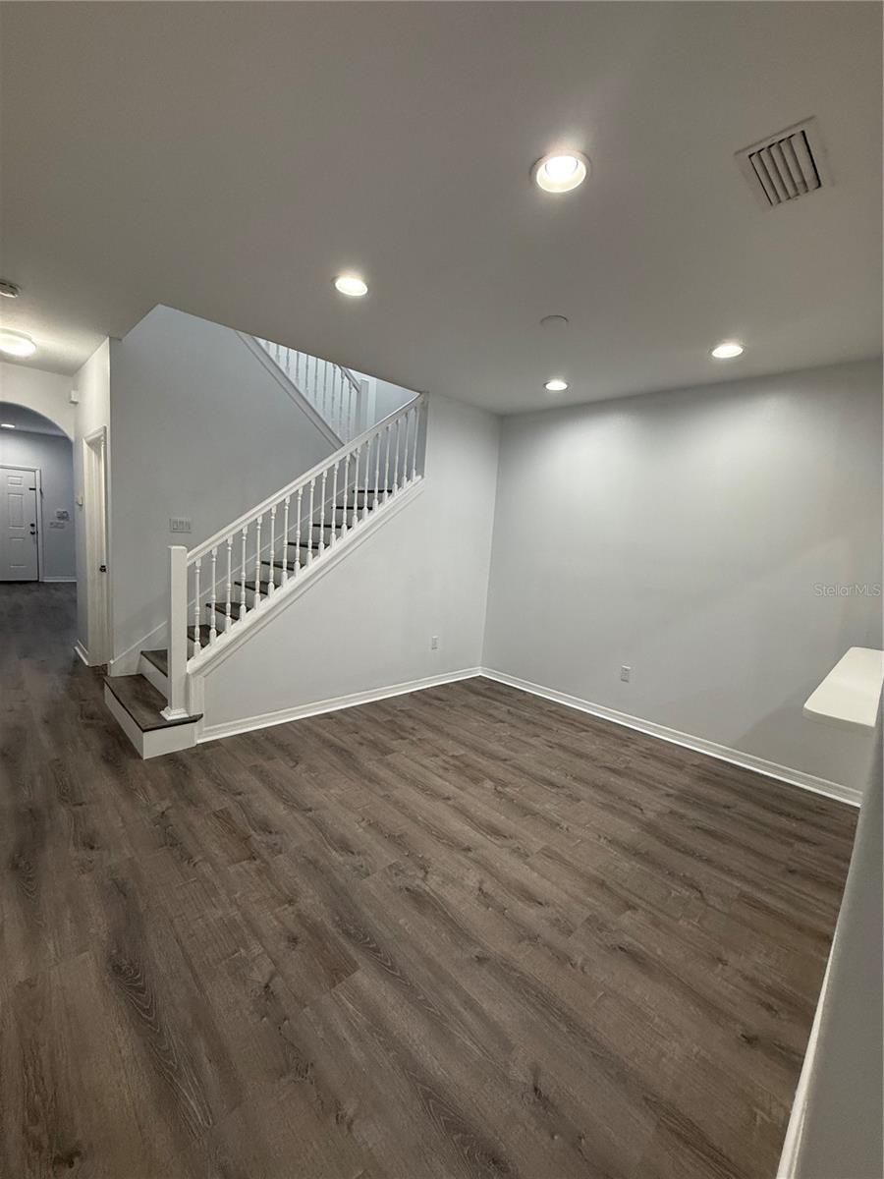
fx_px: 477
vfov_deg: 102.1
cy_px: 590
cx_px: 442
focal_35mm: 14
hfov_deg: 85.7
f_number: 2.2
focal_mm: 2.22
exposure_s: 1/120
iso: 250
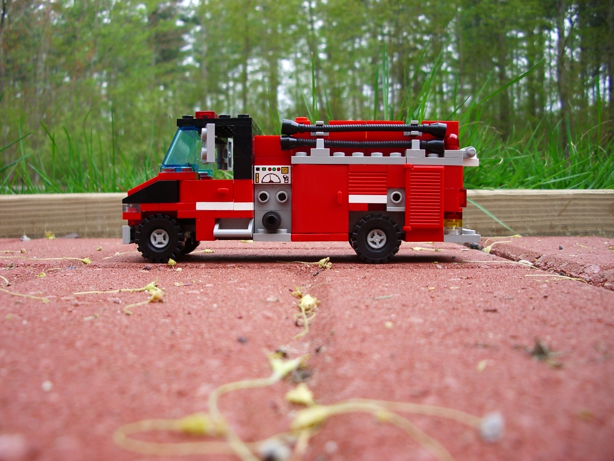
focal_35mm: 35
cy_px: 230
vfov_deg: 40.7
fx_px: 621
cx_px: 307
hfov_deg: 52.6
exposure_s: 1/100
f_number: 2.6
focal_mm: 5.8
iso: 100
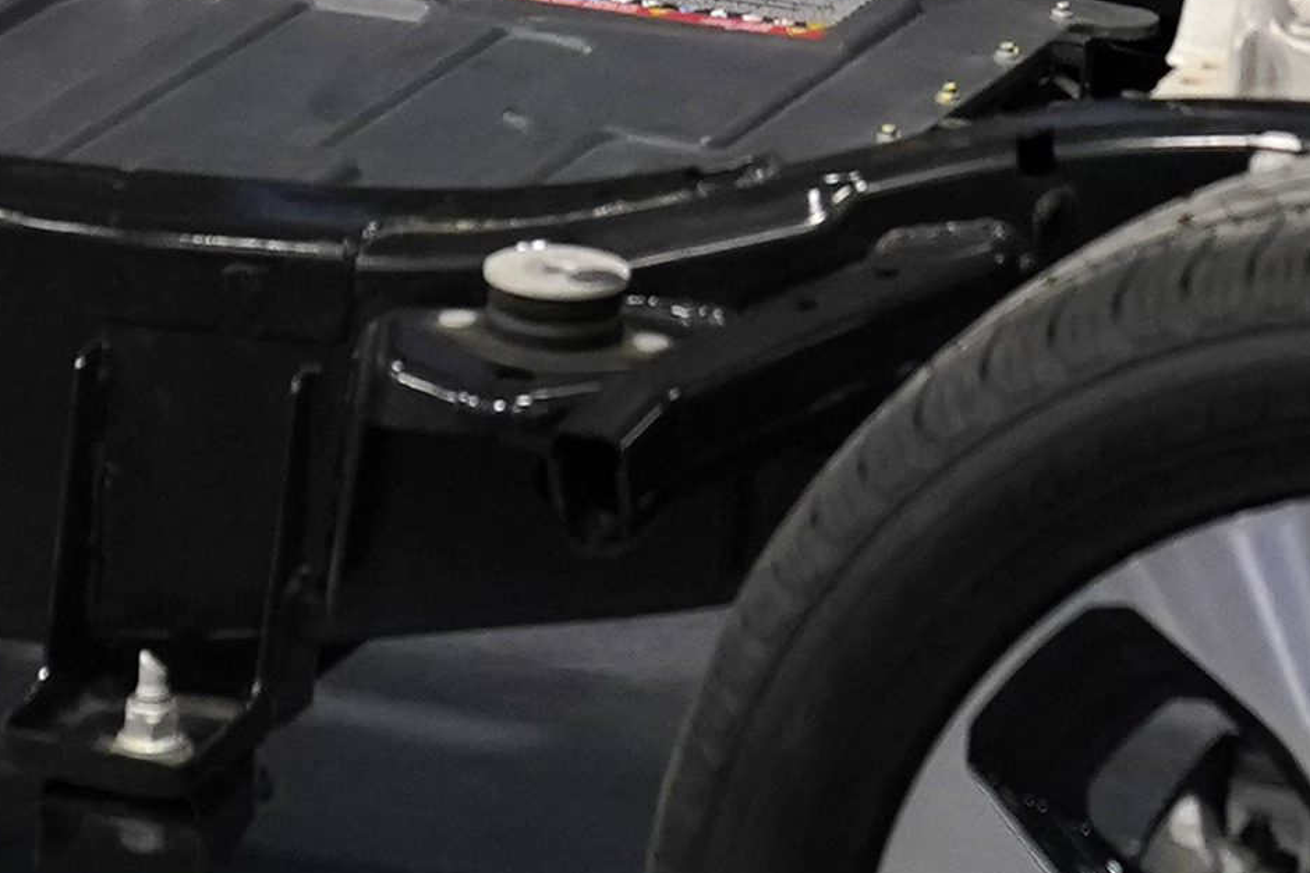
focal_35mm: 364
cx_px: 670
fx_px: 13240
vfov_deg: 3.7
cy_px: -713
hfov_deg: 5.7
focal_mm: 57
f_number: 2.8
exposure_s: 1/640
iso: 2000
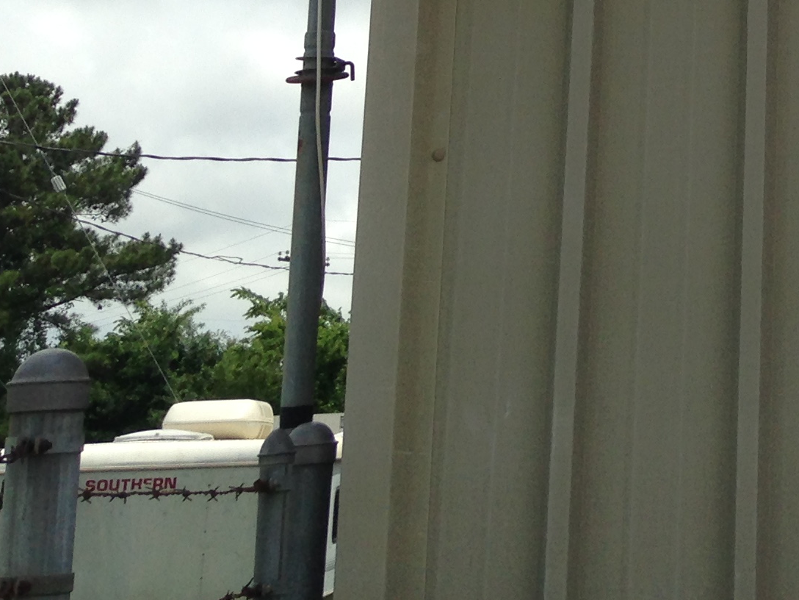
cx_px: 1166
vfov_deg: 14.0
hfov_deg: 17.9
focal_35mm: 99
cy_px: -294
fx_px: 2285
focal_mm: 4.12
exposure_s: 1/1595
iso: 50
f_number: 2.4
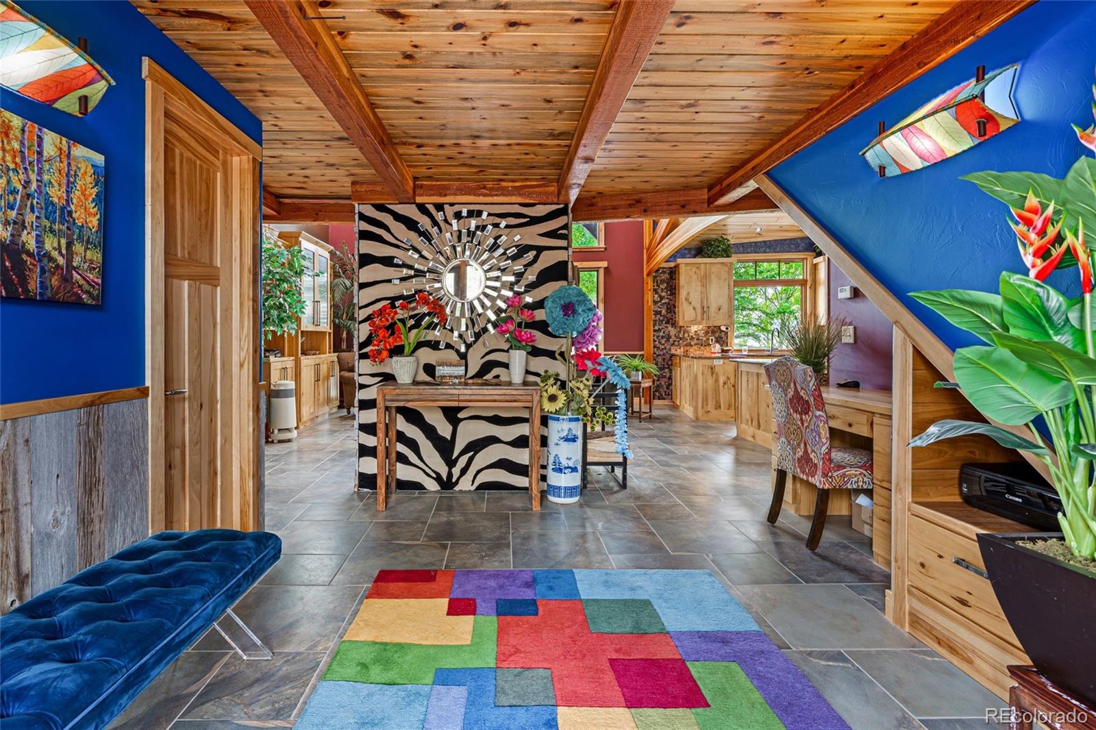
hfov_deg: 96.7
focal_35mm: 16
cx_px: 548
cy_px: 365
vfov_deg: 73.7
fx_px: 487
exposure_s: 4
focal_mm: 16
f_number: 8
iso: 100
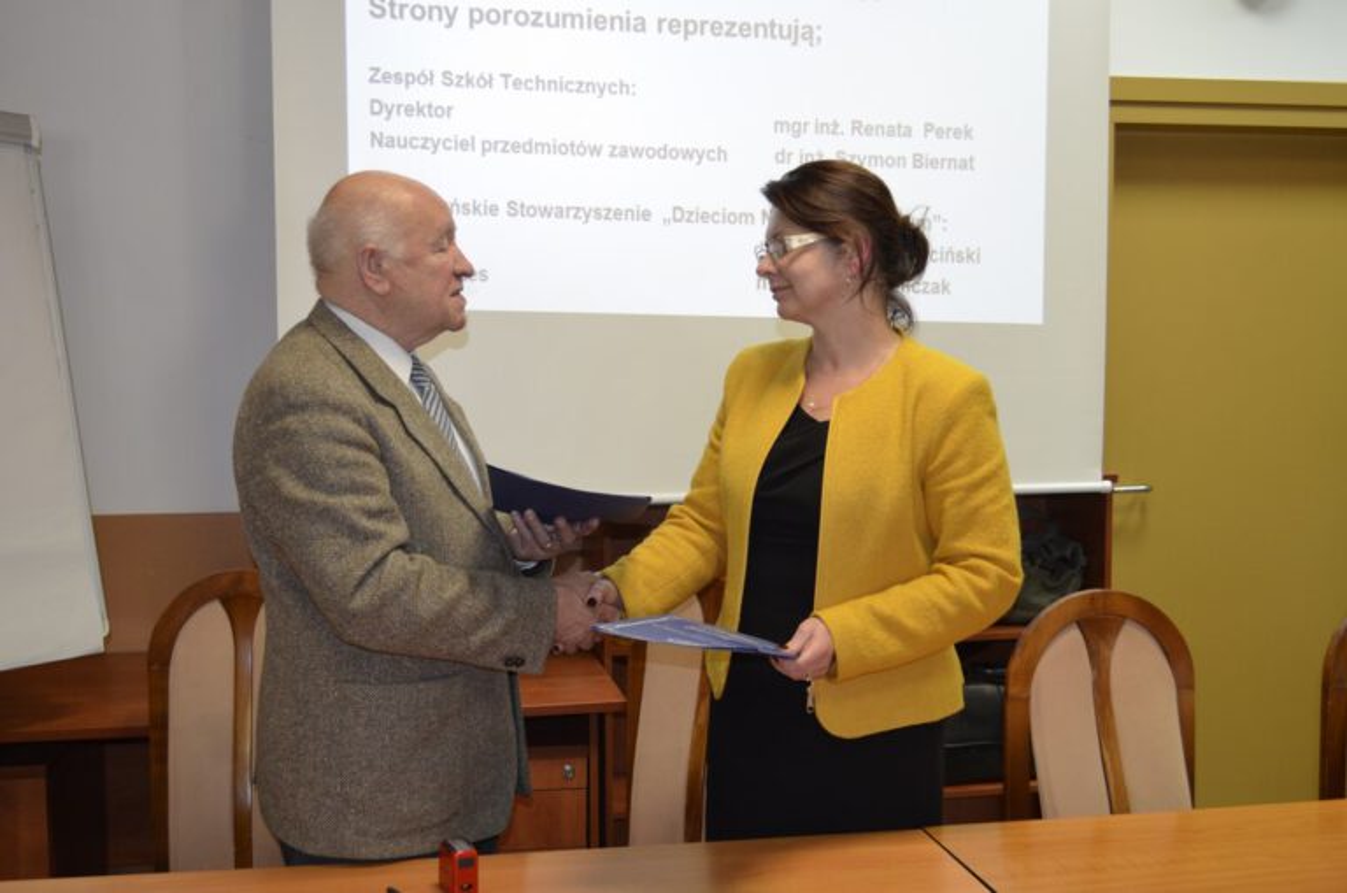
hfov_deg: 49.6
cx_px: 674
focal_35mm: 39
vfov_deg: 34.1
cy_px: 446
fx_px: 1457
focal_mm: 26
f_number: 4.2
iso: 1000
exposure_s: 1/60
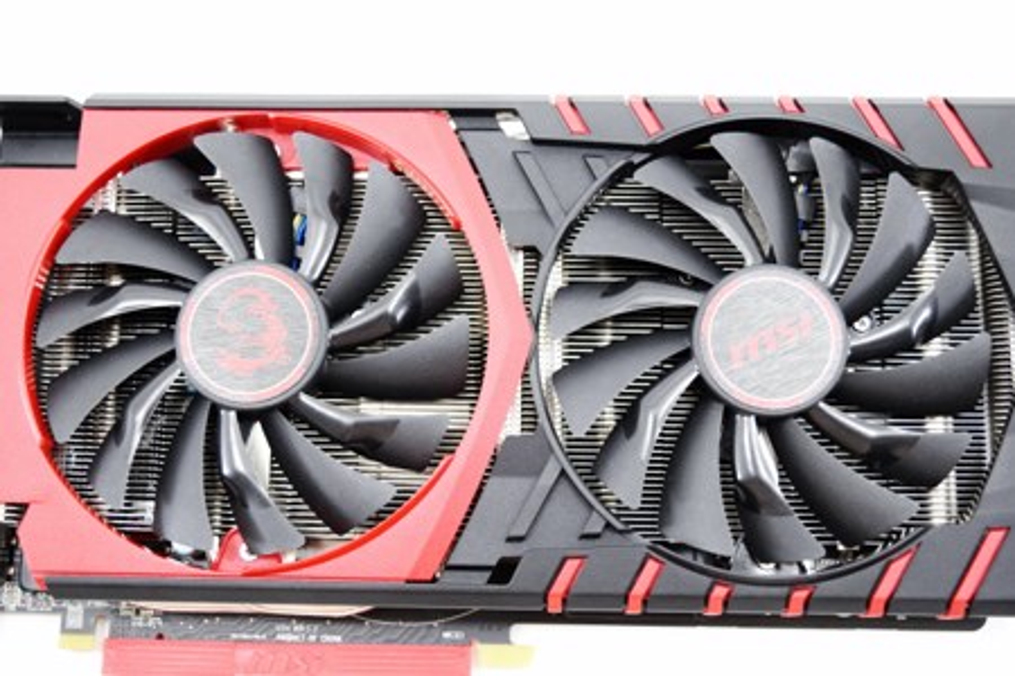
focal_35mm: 51
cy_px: 338
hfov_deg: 38.9
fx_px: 1438
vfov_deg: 26.5
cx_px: 508
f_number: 5
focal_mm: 34
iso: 400
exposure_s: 1/100
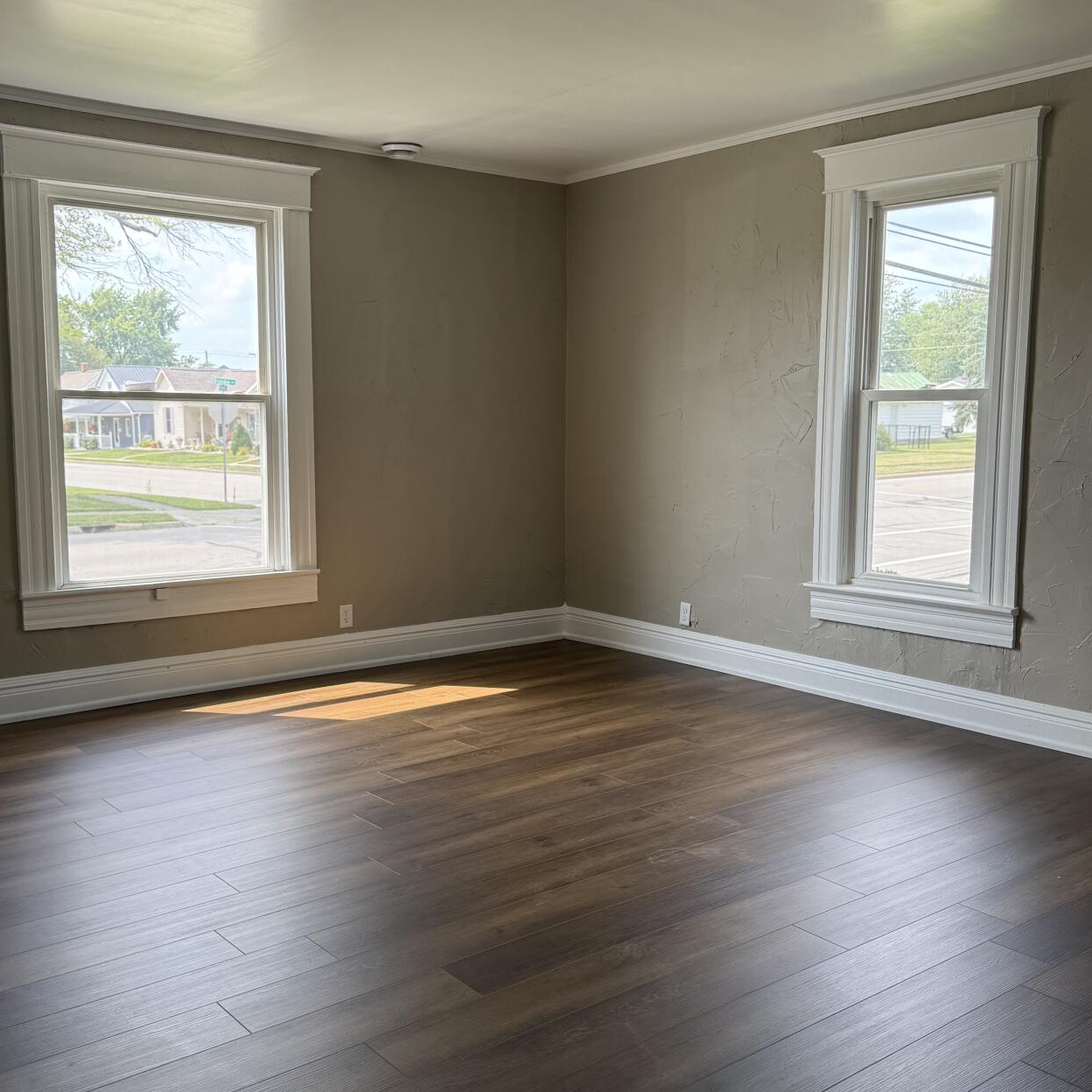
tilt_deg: -8.0
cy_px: 570
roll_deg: -0.2
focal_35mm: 34
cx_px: 524
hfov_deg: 48.4
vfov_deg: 48.4
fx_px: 1213
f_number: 1.78
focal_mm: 6.76
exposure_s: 1/358
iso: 100
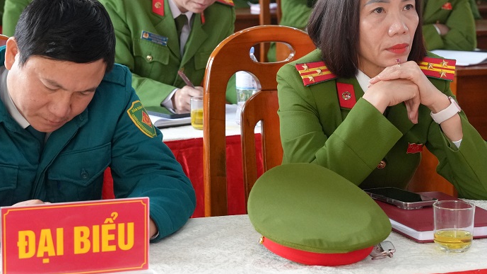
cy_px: 139
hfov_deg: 19.6
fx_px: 1407
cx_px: 228
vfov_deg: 11.1
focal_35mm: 109
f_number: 4.5
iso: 2500
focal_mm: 47
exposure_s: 1/200
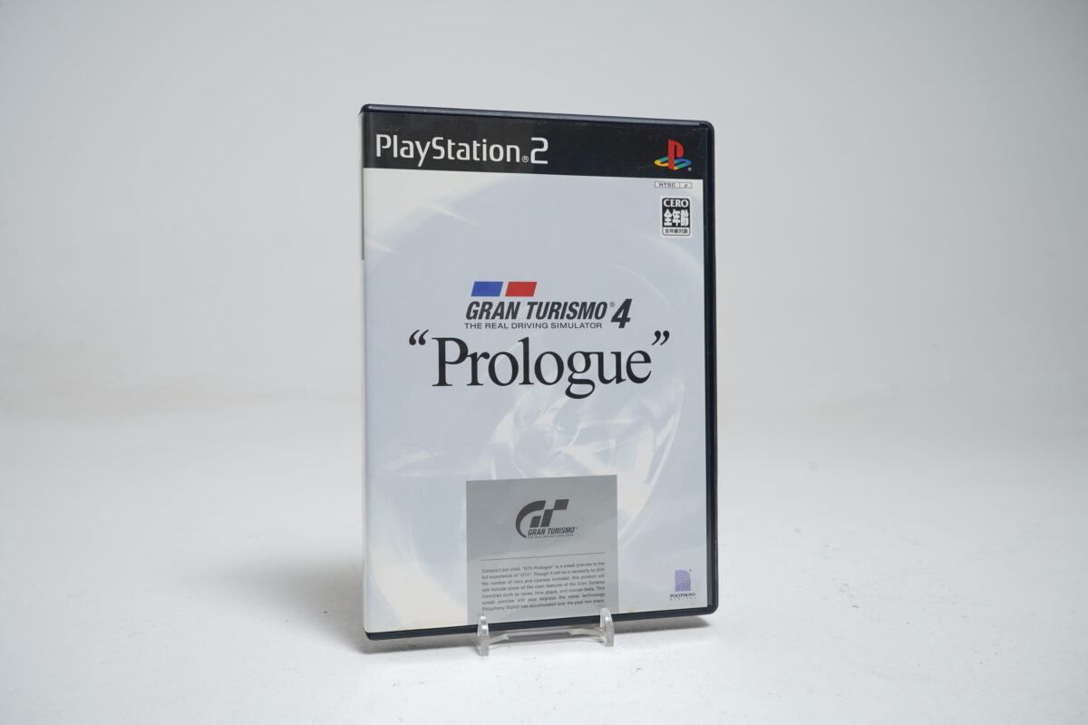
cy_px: 362
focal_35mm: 34
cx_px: 544
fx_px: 1027
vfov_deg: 38.9
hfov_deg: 55.8
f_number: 9
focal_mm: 34
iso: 64
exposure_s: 1/2
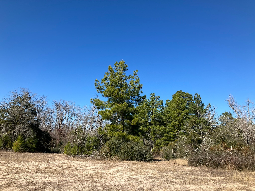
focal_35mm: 28
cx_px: 128
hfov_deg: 63.4
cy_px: 96
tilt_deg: +12.4
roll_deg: -2.5
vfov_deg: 49.7
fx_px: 206
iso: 32
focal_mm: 3.99
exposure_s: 1/1621
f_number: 1.8
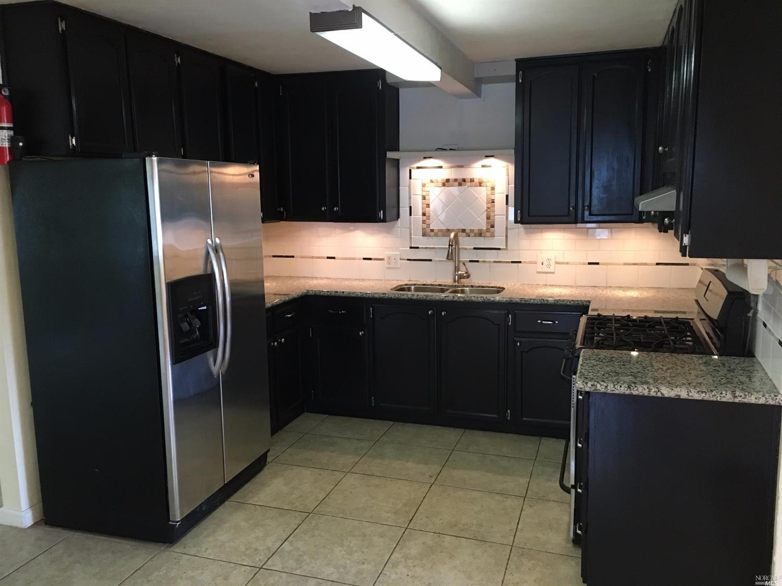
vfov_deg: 48.2
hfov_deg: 61.7
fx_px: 655
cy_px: 293
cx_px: 391
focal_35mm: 29
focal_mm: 4.15
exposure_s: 1/30
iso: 200
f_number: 2.2
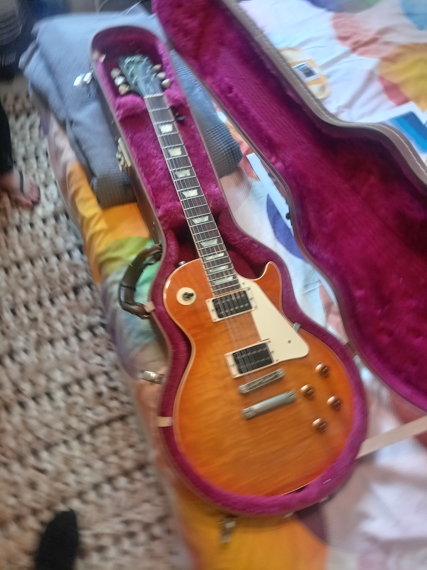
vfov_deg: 67.3
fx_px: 428
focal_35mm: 26
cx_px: 214
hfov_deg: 53.1
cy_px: 285
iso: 522
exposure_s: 1/25
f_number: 1.8
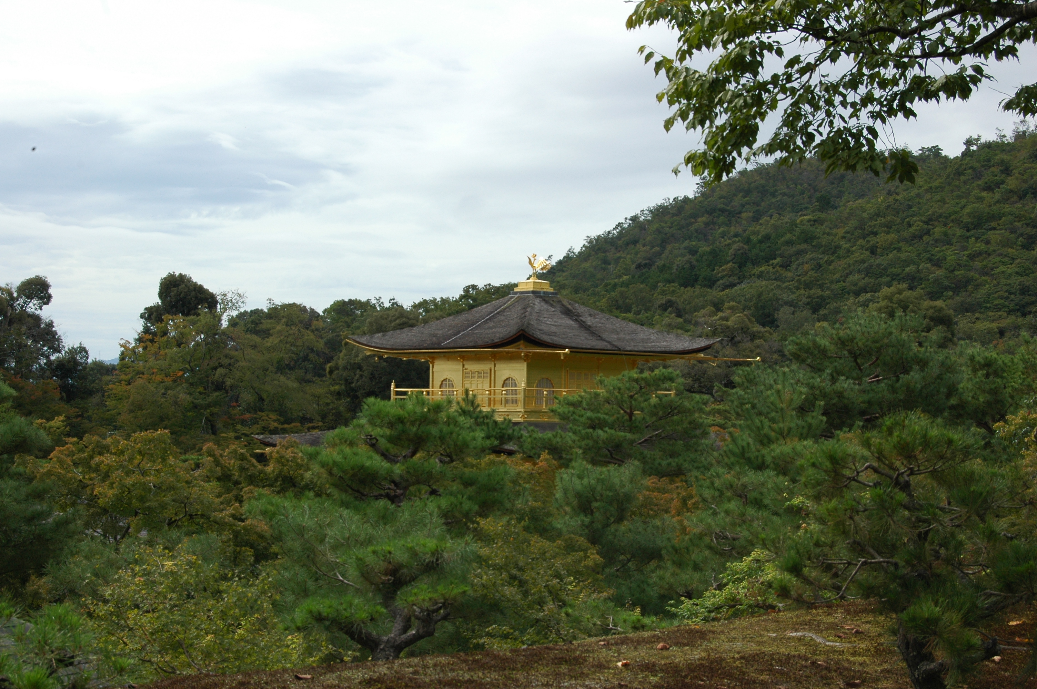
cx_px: 518
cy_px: 344
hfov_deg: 28.1
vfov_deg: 18.9
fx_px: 2072
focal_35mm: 72
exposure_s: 1/250
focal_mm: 48
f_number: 11
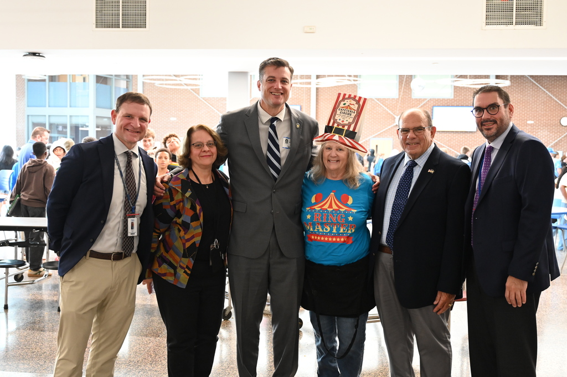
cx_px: 284
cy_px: 188
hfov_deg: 49.6
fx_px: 614
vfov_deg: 34.2
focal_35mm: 39
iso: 3200
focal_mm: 39
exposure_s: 1/100
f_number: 4
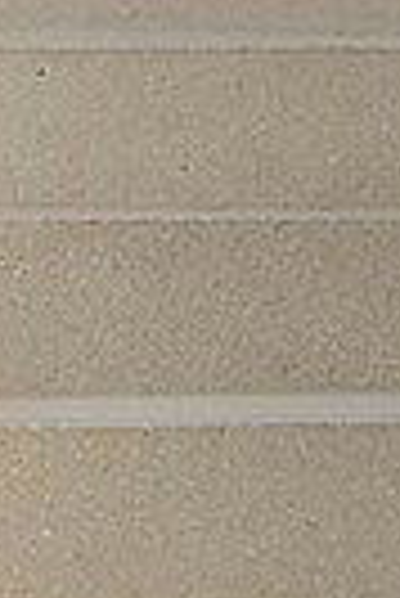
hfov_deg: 5.8
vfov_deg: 8.7
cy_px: 72
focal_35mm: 236
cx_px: 566
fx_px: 3923
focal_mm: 70
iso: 5600
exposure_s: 1/160
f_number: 11
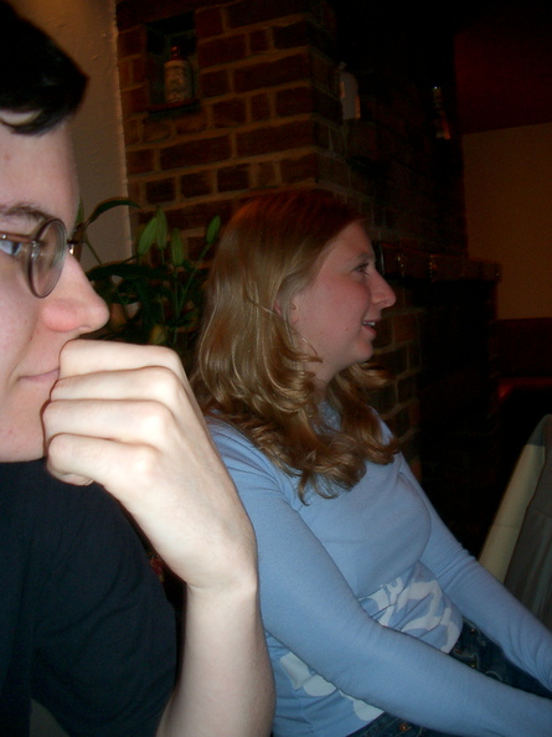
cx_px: 276
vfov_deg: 52.6
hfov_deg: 40.7
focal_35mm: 35
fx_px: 745
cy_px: 368
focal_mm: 5.8
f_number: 2.6
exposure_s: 1/40
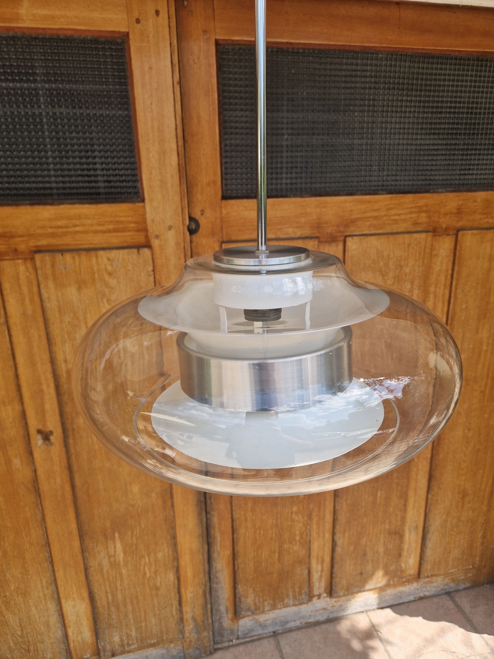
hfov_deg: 58.9
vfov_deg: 73.9
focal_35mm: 23
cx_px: 247
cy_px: 330
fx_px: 438
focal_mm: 5.4
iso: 50
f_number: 1.8
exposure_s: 1/646
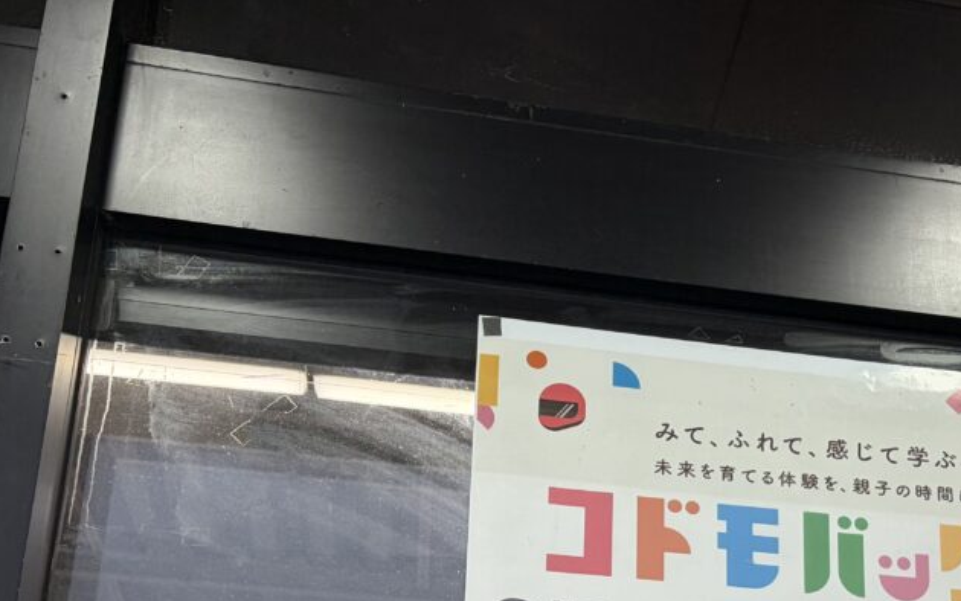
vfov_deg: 21.6
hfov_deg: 35.4
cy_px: 705
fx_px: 1467
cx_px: 725
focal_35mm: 56
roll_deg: +1.0
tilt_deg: +20.3
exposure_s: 1/280
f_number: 1.6
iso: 40
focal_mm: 5.96
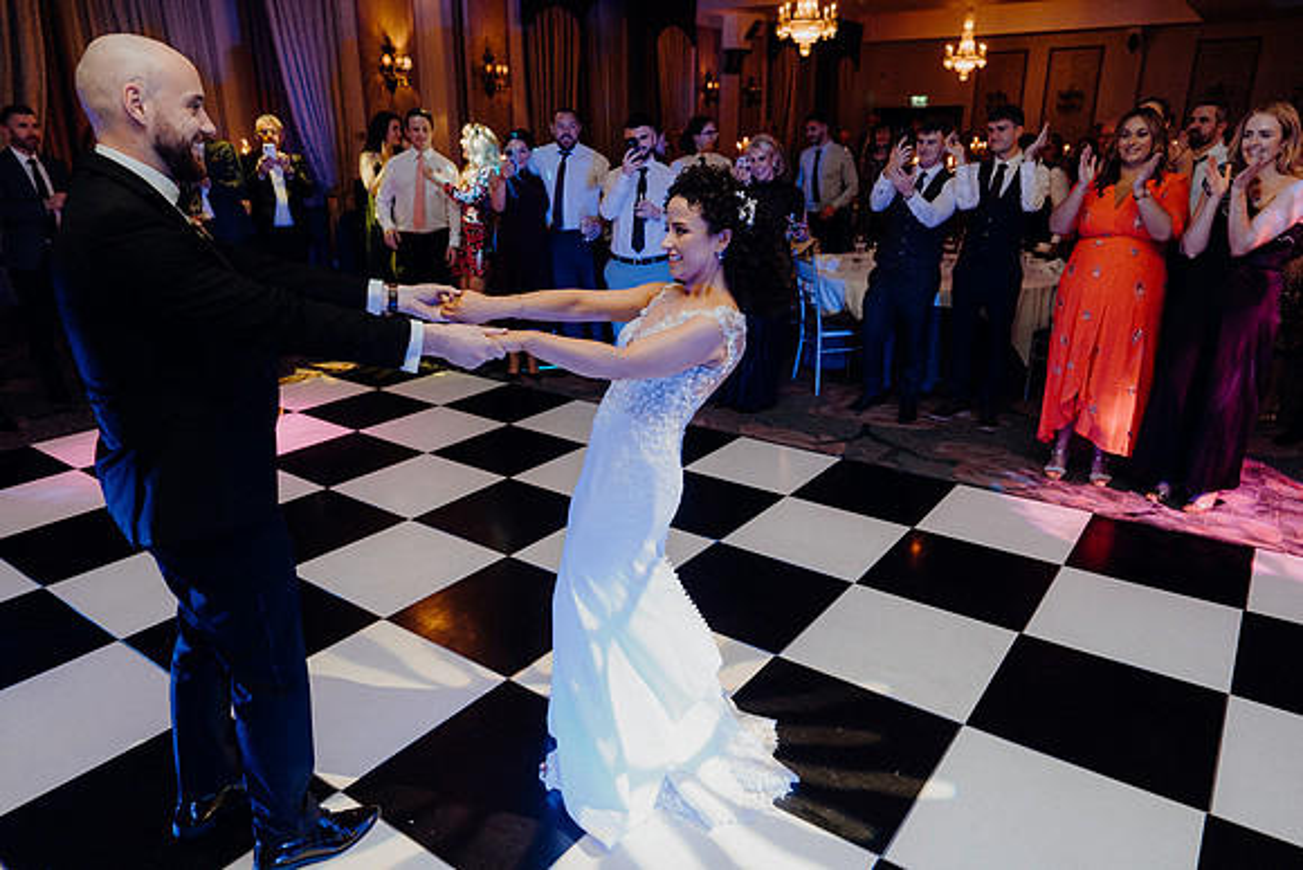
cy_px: 435
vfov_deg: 53.2
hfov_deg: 73.7
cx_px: 652
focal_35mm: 24
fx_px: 869
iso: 2500
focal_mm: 24
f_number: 3.5
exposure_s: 1/160
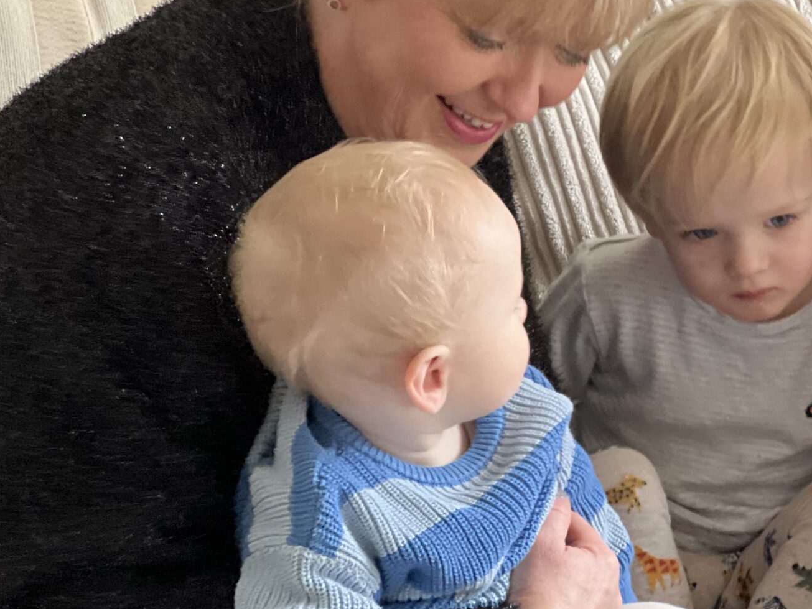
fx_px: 3542
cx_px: 783
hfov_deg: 12.9
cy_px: 177
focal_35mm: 151
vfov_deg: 9.8
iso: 400
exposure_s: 1/40
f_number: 2.8
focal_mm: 9
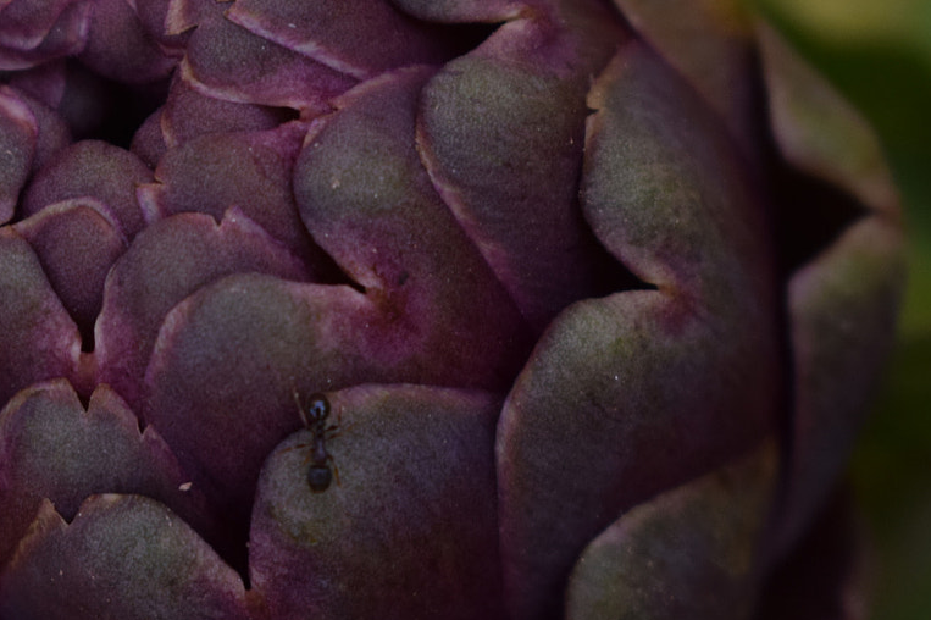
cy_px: 260
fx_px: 4473
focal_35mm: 173
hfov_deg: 11.9
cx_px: 548
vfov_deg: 7.9
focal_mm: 55
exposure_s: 1/125
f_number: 7.1
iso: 400
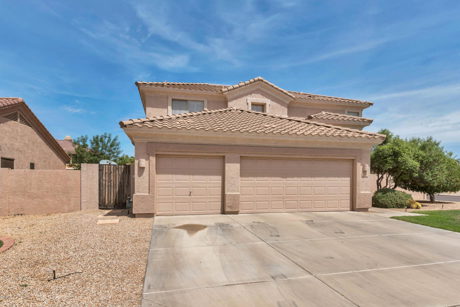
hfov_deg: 86.9
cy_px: 154
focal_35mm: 19
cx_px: 230
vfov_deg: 64.6
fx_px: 243
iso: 640
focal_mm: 19
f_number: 14
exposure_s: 1/800
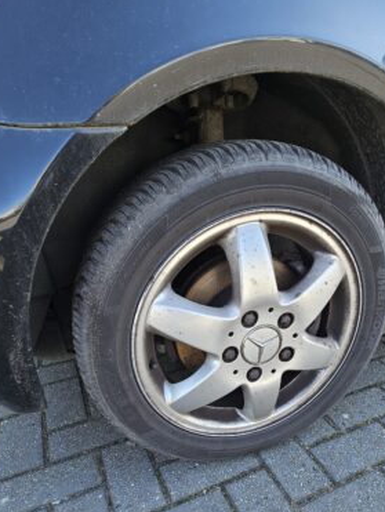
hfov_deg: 63.1
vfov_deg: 75.6
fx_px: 311
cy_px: 355
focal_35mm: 21
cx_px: 225
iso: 50
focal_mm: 2.2
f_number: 2.2
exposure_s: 1/101
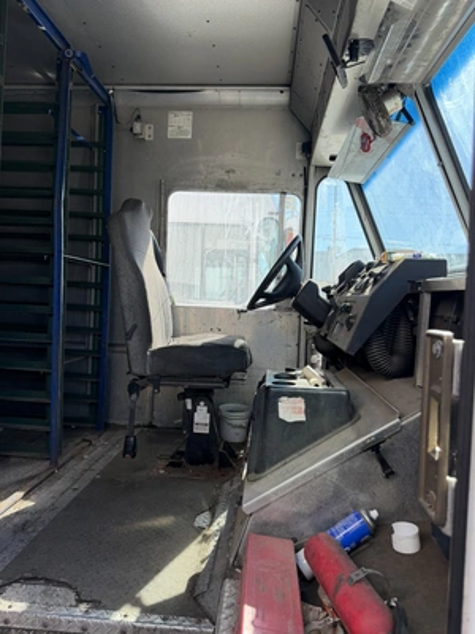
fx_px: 439
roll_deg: -2.2
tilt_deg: -0.1
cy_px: 317
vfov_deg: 71.6
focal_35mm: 24
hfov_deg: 56.8
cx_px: 238
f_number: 1.78
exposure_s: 1/765
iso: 100
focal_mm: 6.76
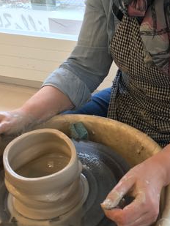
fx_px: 380
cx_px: 122
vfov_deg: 32.5
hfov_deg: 25.0
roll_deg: +3.6
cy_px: 53
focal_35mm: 58
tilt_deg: -22.4
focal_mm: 3.99
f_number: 1.8
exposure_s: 1/50
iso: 25
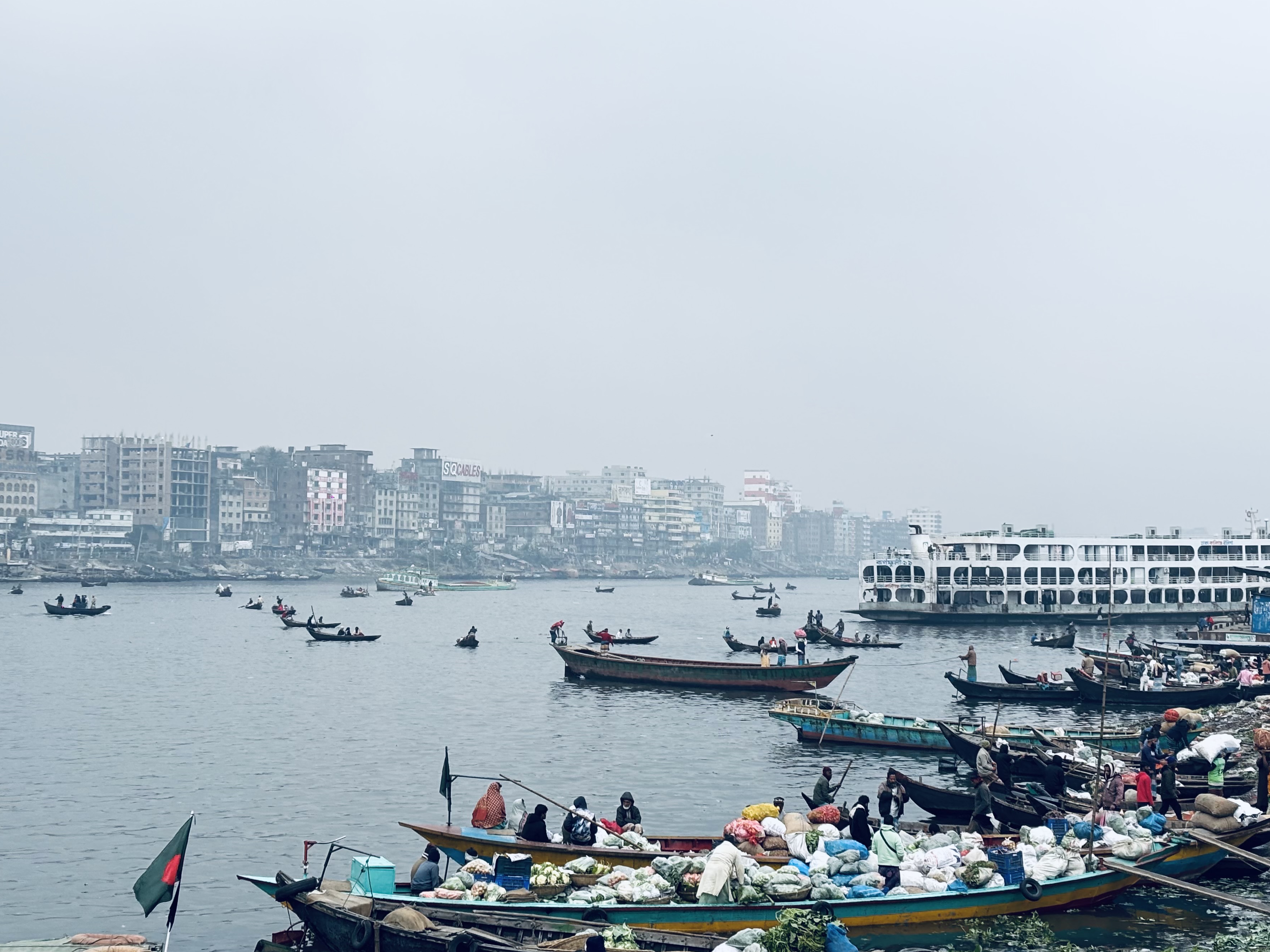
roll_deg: -1.1
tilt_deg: +1.5
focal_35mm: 59
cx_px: 626
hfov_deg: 32.7
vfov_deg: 24.8
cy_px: 490
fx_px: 2164
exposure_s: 1/587
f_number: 1.6
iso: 32
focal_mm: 5.96
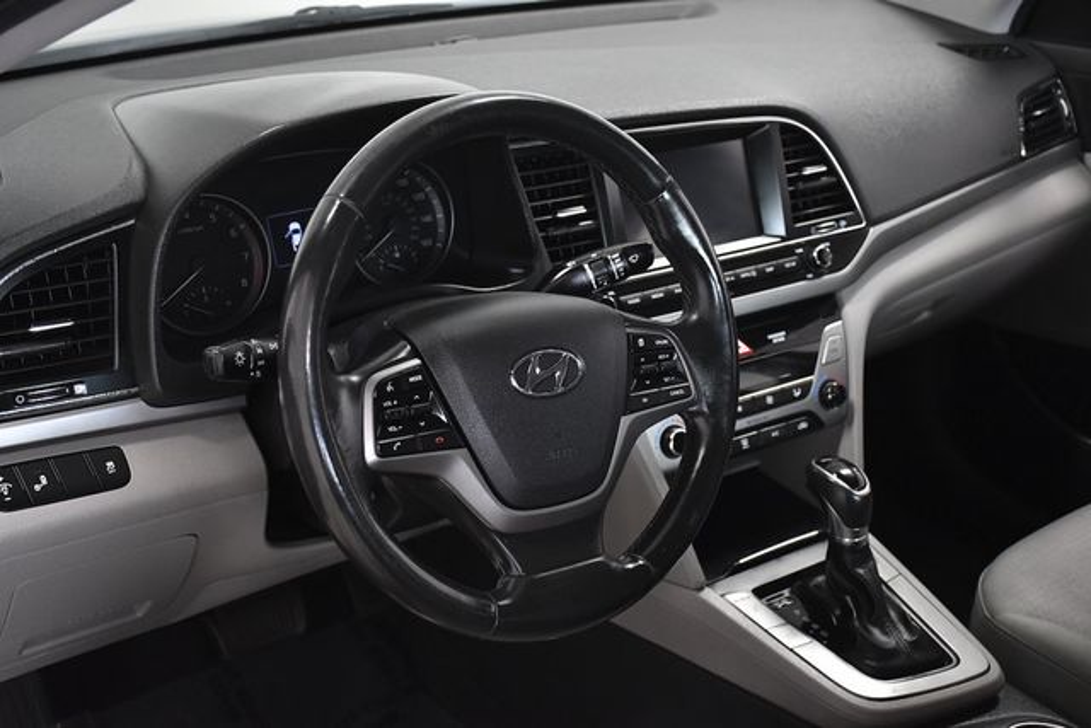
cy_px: 364
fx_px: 1455
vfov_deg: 28.1
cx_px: 546
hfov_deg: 41.1
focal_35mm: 48
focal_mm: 32
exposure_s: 1/320
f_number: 4
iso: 2500
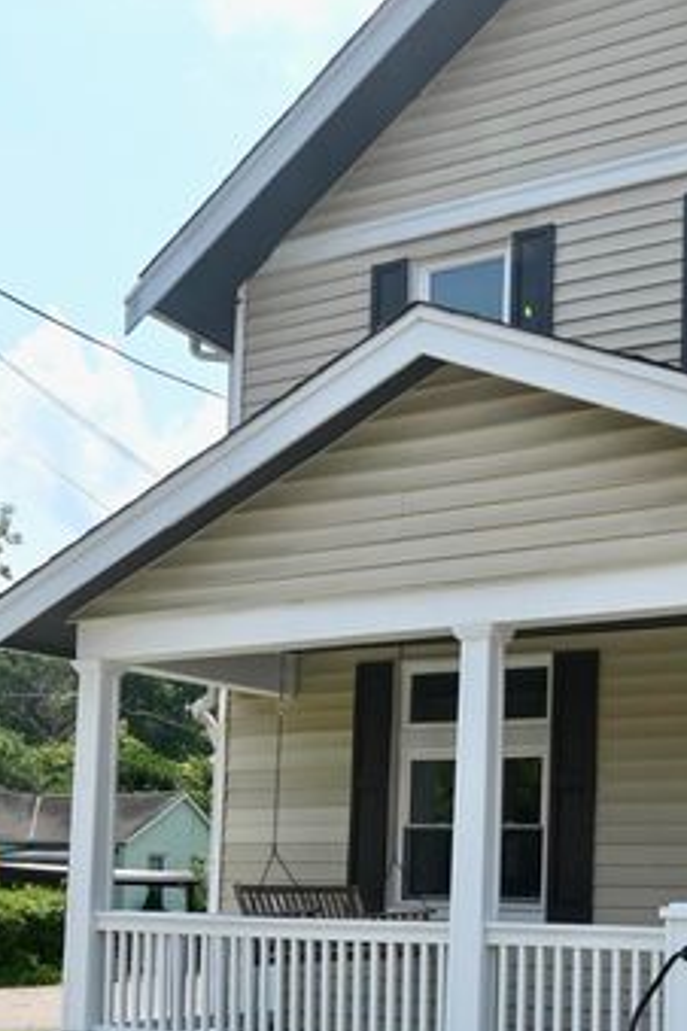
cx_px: 602
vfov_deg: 44.0
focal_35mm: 42
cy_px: 833
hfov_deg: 30.6
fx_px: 1202
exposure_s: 1/640
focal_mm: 13
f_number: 8
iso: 250
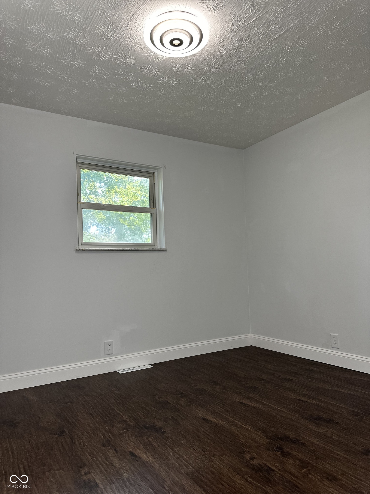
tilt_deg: +4.2
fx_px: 342
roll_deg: +1.1
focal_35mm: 24
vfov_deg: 71.6
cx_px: 185
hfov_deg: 56.8
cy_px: 247
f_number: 1.78
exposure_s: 1/120
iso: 100
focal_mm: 6.86
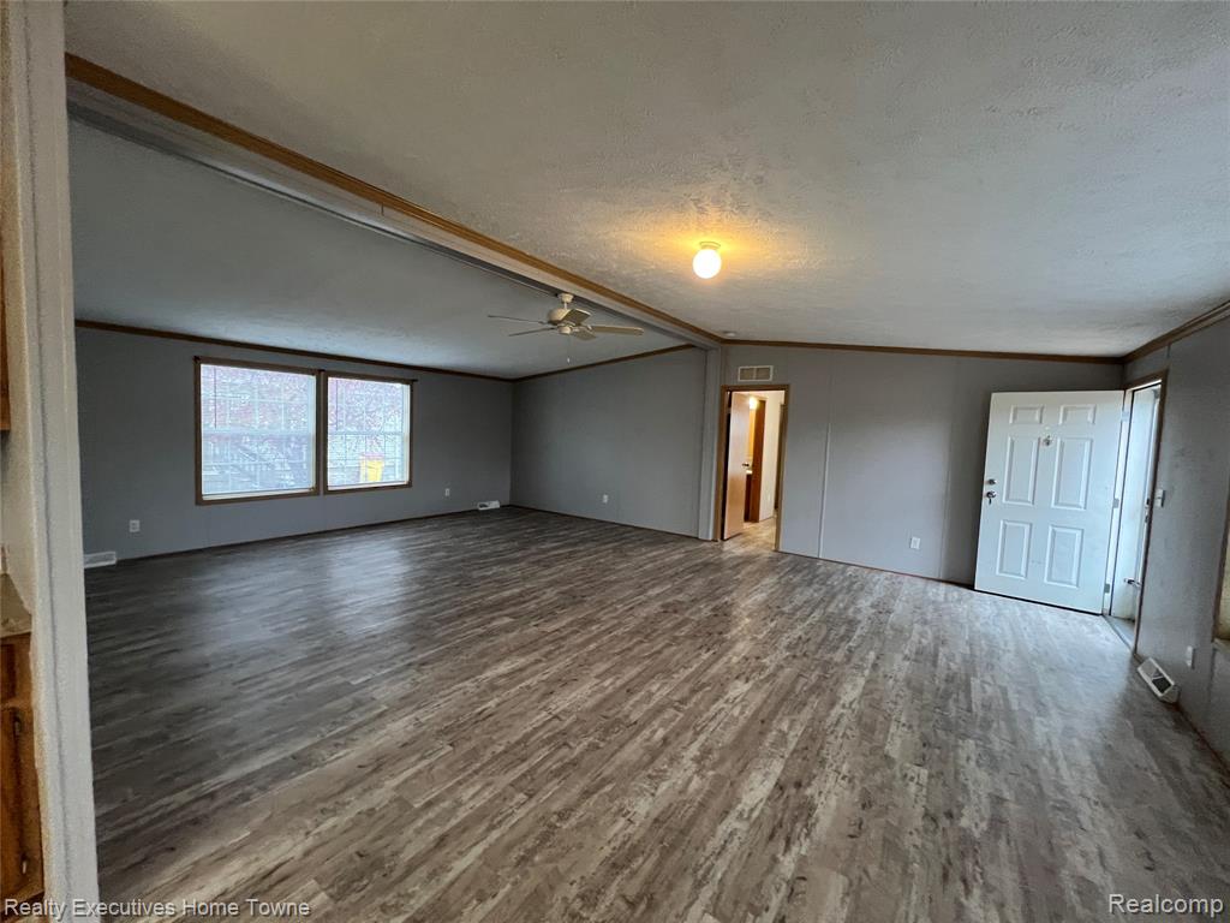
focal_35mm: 13
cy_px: 462
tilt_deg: -3.1
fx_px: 462
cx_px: 615
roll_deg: -1.8
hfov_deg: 106.2
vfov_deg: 89.9
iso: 320
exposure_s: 1/60
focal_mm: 1.57
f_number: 1.8
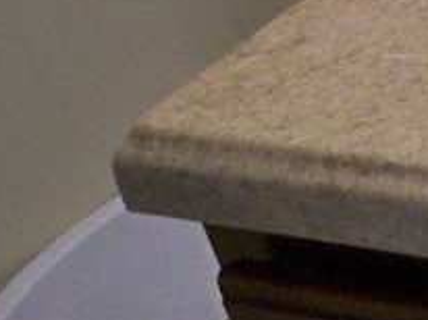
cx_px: 1436
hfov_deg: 7.0
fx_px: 3026
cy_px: -222
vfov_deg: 6.0
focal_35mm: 245
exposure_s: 1/30
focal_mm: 6.3
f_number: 3.1
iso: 125
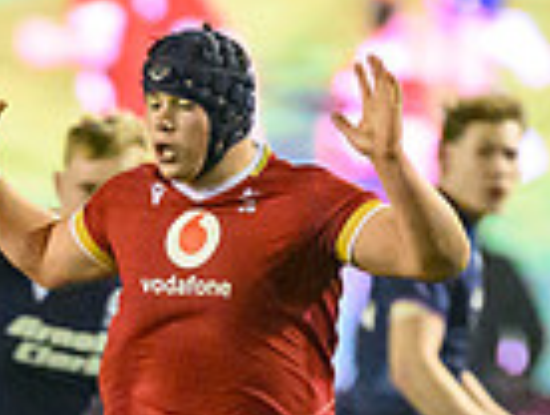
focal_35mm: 2477
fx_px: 39425
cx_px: -98
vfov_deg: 0.6
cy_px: 735
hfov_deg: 0.8
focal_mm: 400
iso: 12800
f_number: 2.8
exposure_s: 1/1250
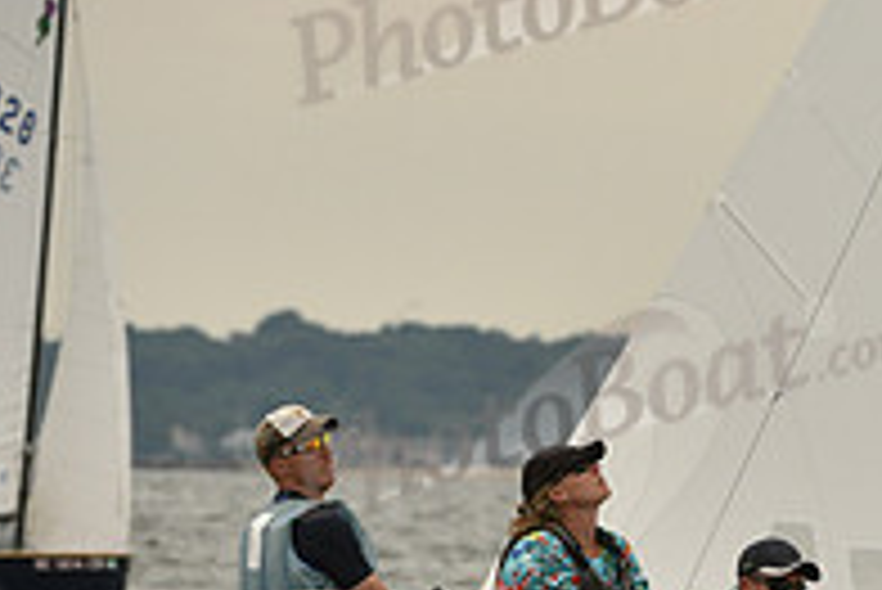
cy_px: 574
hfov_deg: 3.2
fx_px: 15961
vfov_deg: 2.1
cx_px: 1161
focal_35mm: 651
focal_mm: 220
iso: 400
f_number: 5.6
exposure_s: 1/1000
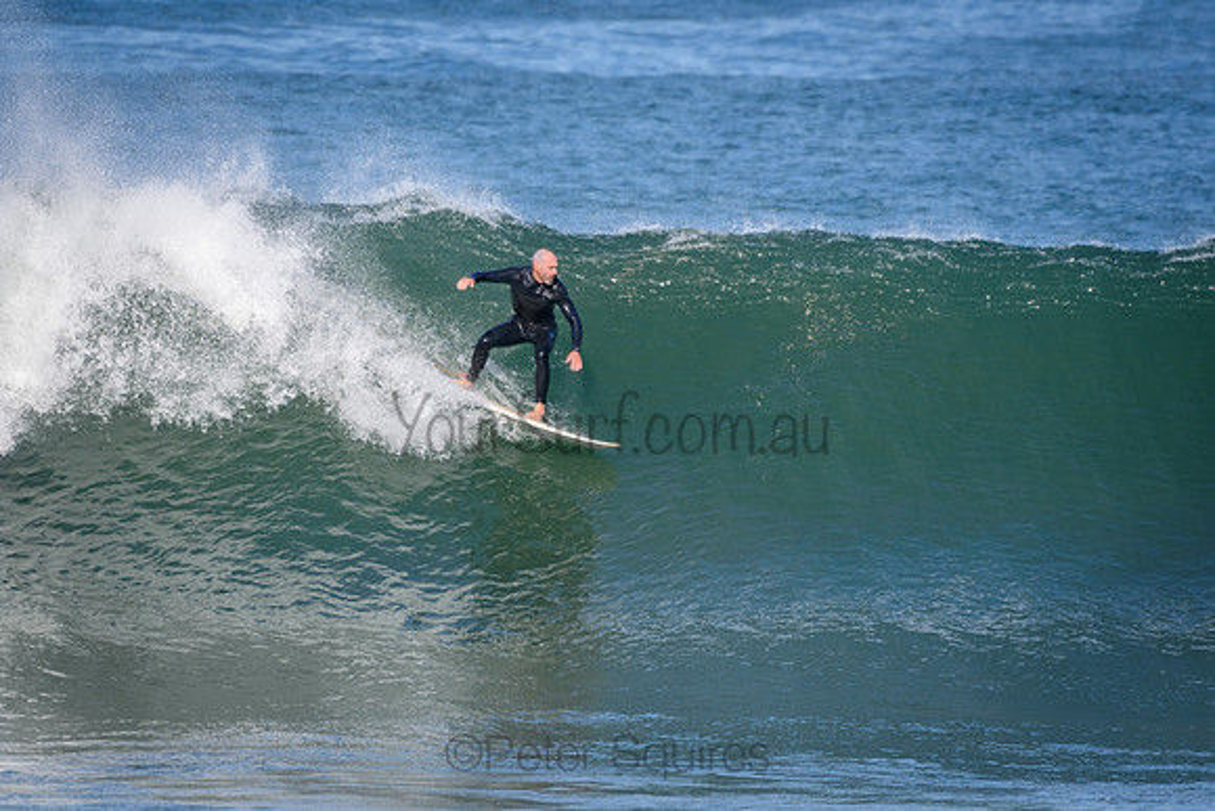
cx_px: 608
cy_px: 406
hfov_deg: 3.4
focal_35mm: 615
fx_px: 20760
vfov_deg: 2.2
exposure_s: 1/2000
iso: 400
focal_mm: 410
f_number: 5.6
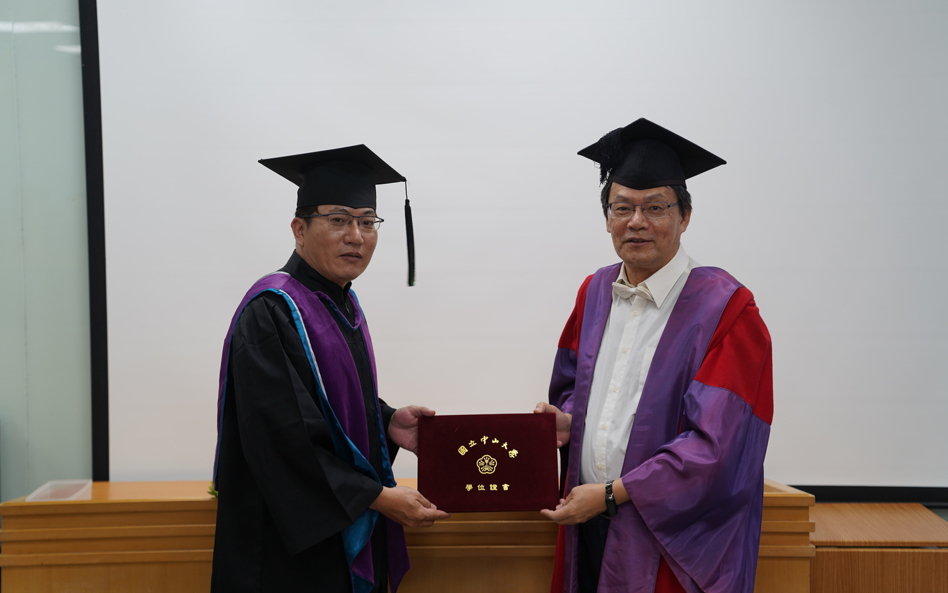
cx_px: 477
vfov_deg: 24.0
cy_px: 271
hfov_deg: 37.5
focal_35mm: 54
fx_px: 1395
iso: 125
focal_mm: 52
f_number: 2.8
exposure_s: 1/60
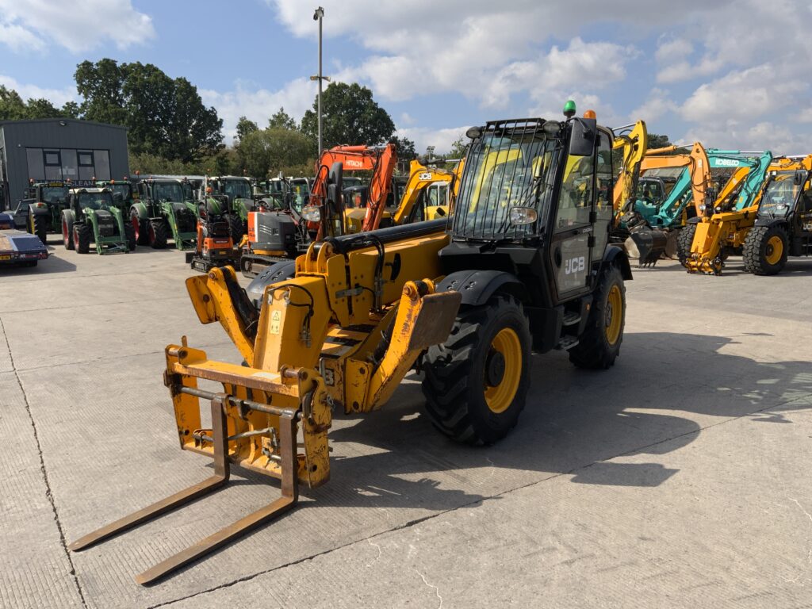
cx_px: 406
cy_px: 304
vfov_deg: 48.2
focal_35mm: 29
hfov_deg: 61.7
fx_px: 680
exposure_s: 1/1786
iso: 16
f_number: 1.8
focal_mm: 3
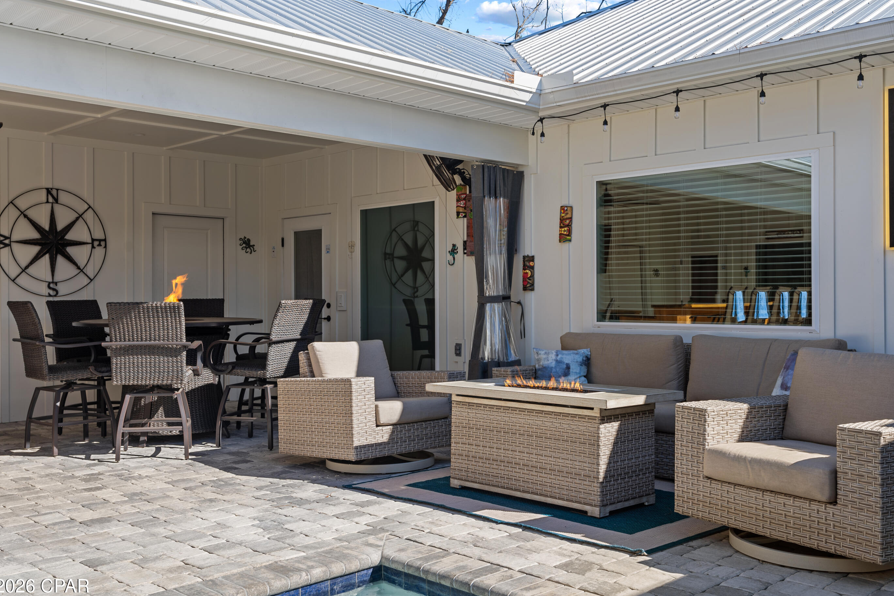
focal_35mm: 35
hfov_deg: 54.4
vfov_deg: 37.9
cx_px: 468
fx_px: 869
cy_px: 290
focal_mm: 32
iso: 100
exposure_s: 1/40
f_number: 8
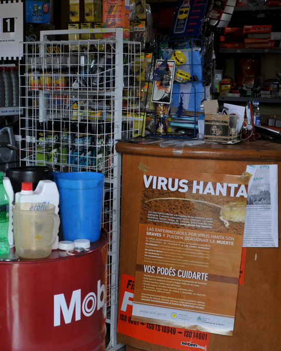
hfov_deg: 24.8
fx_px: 623
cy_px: 177
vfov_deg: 31.4
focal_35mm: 60
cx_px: 37
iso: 400
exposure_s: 1/60
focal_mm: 28
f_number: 6.3
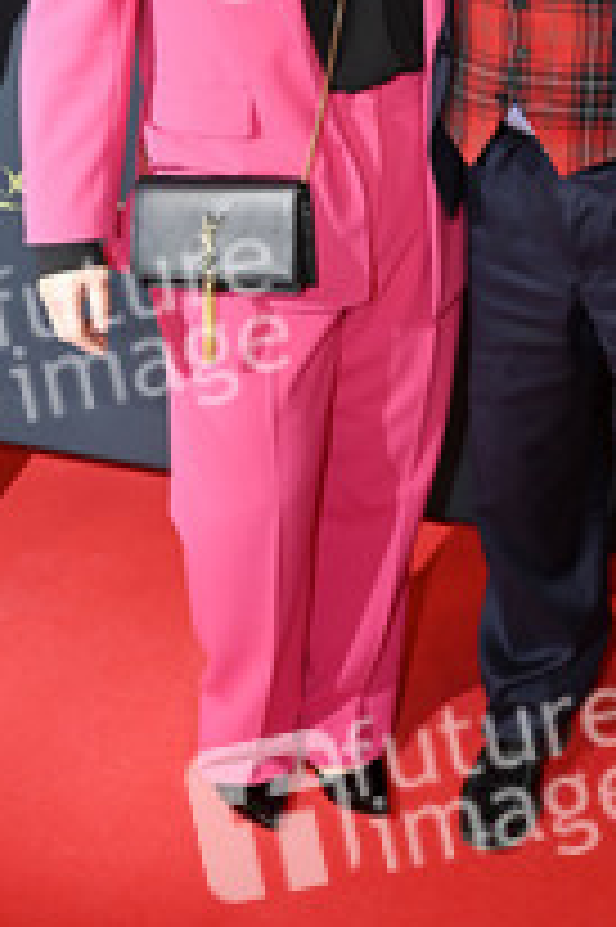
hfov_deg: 20.2
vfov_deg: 29.5
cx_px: 549
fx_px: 1697
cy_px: 122
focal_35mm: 66
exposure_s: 1/160
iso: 800
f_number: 6.3
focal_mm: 34
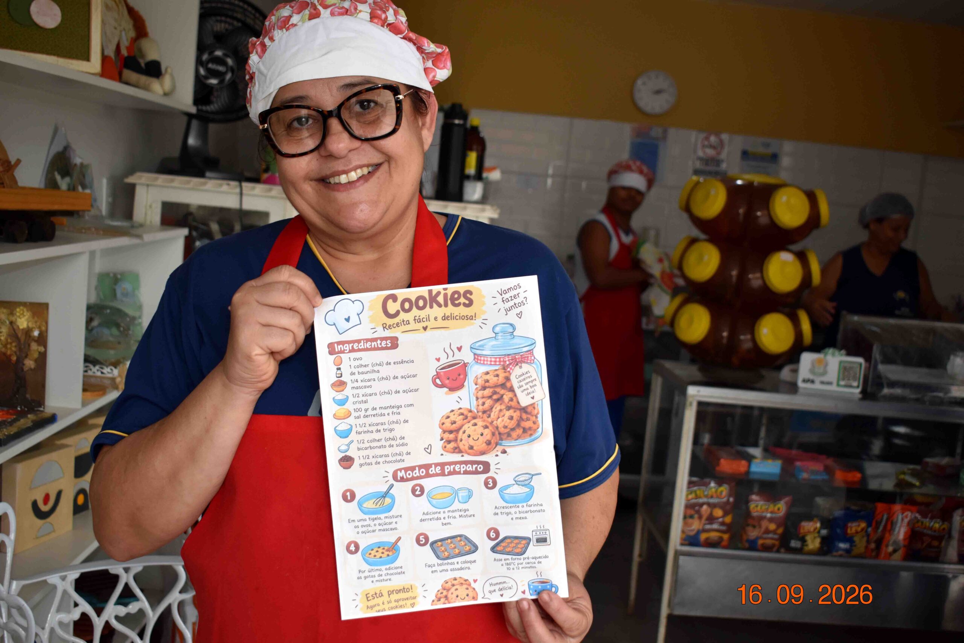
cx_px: 482
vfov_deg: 33.0
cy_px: 322
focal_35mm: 40
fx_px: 1084
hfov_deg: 47.9
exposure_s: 1/200
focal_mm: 27
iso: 560
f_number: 5
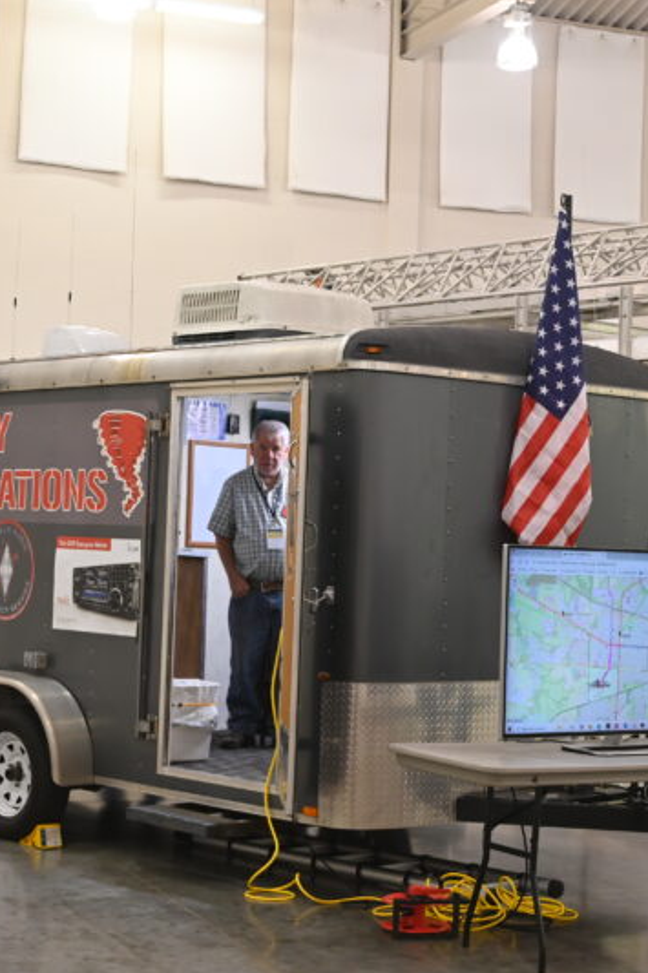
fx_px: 1918
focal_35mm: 71
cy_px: 561
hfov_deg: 19.2
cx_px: 360
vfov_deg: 28.4
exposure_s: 1/125
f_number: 4
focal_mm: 37
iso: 1100
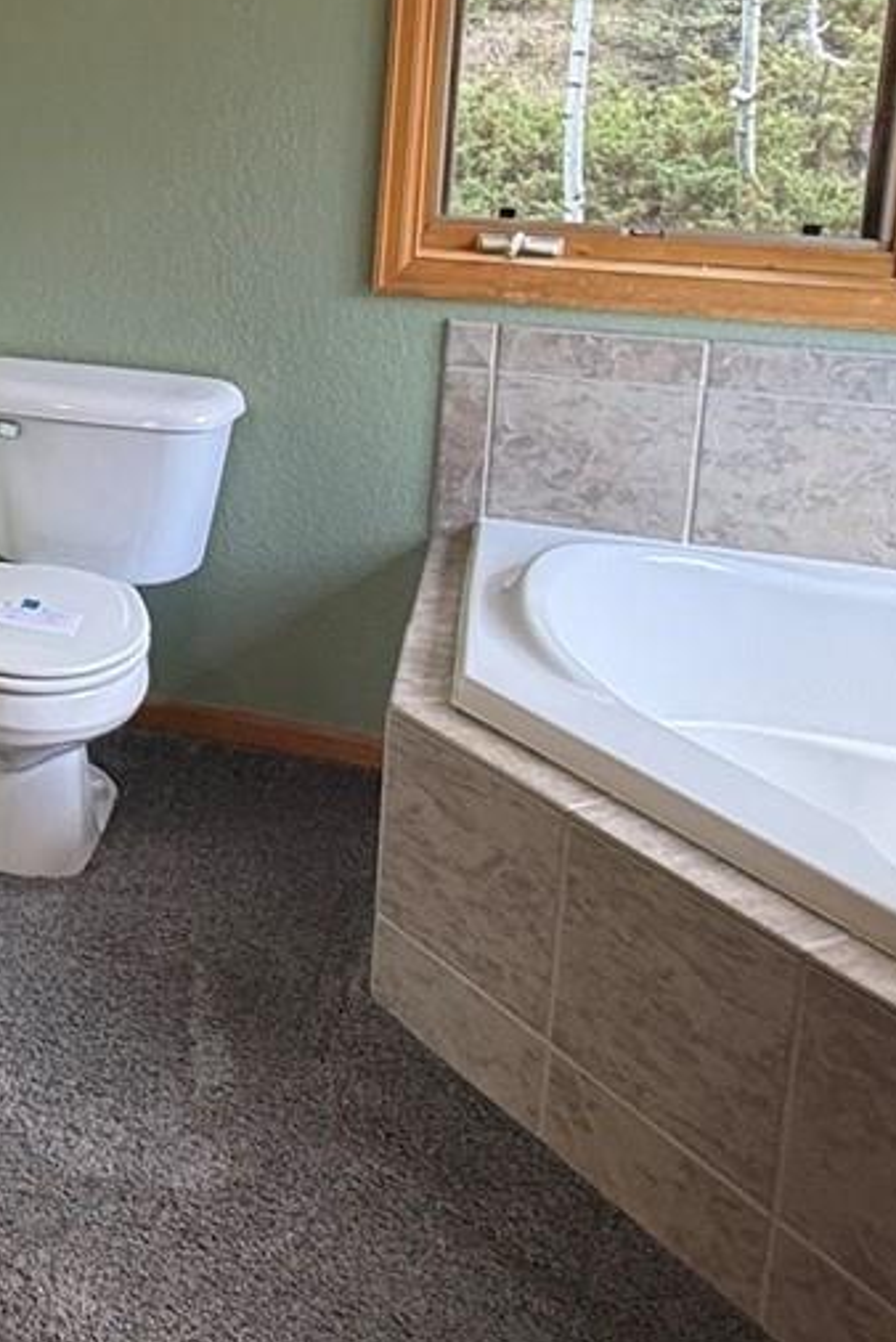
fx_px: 1715
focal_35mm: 46
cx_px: -276
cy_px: 276
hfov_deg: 25.2
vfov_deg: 41.0
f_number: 2.2
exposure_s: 1/120
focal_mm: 2.22
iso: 160
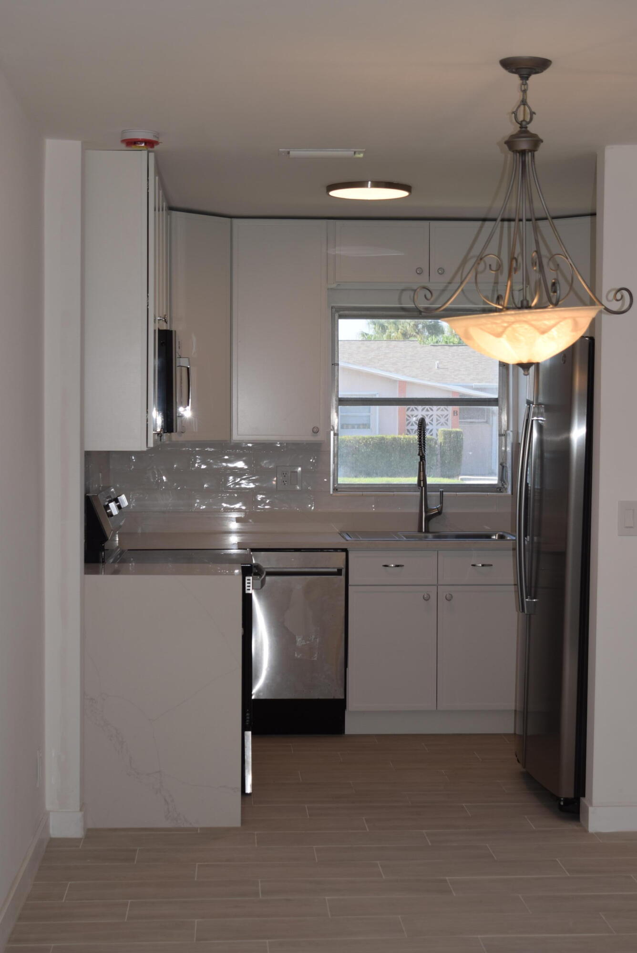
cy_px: 476
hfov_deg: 22.7
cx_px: 318
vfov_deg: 33.4
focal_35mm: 60
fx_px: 1590
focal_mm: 40
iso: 140
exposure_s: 1/125
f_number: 5.6
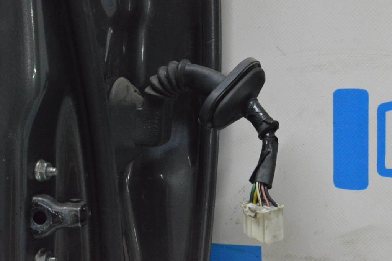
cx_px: 196
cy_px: 130
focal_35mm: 72
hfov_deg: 28.1
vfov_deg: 18.9
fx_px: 783
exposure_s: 1/15
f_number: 20
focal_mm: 48
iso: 6400
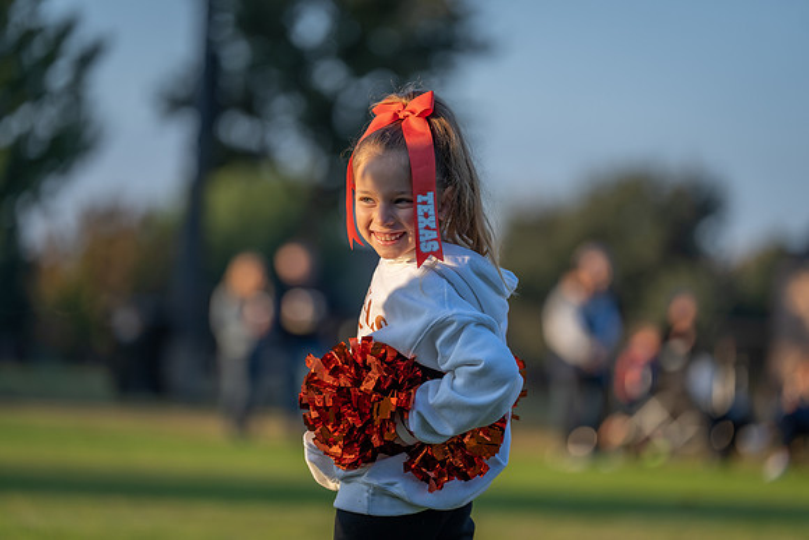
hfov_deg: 12.7
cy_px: 270
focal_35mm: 162
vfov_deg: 8.5
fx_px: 3641
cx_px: 404
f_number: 2.8
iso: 100
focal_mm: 162
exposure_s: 1/640
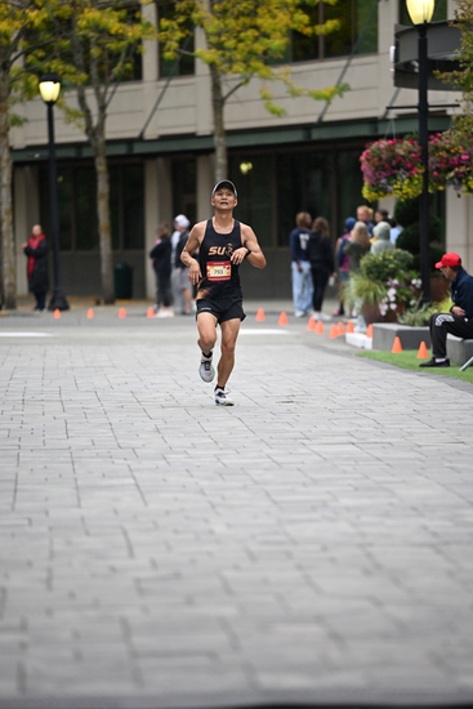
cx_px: 236
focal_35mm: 200
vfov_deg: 10.3
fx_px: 3939
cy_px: 354
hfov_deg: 6.9
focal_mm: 200
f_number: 2.8
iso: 1250
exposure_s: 1/2500
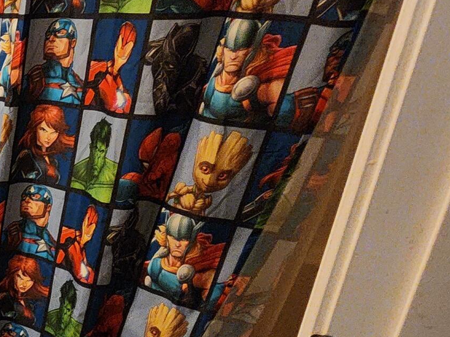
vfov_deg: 31.0
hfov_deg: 26.7
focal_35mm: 46
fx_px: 598
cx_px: -252
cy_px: 250
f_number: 2.2
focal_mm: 2.2
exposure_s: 1/24
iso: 640
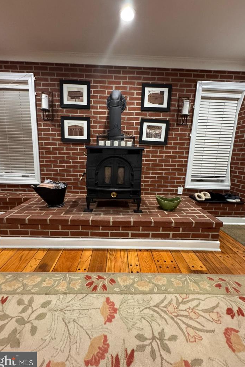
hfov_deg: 77.3
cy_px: 183
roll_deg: +0.8
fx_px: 153
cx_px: 117
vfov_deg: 100.4
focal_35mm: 15
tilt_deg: -13.7
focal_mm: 2.22
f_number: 2.2
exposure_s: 1/60
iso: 640
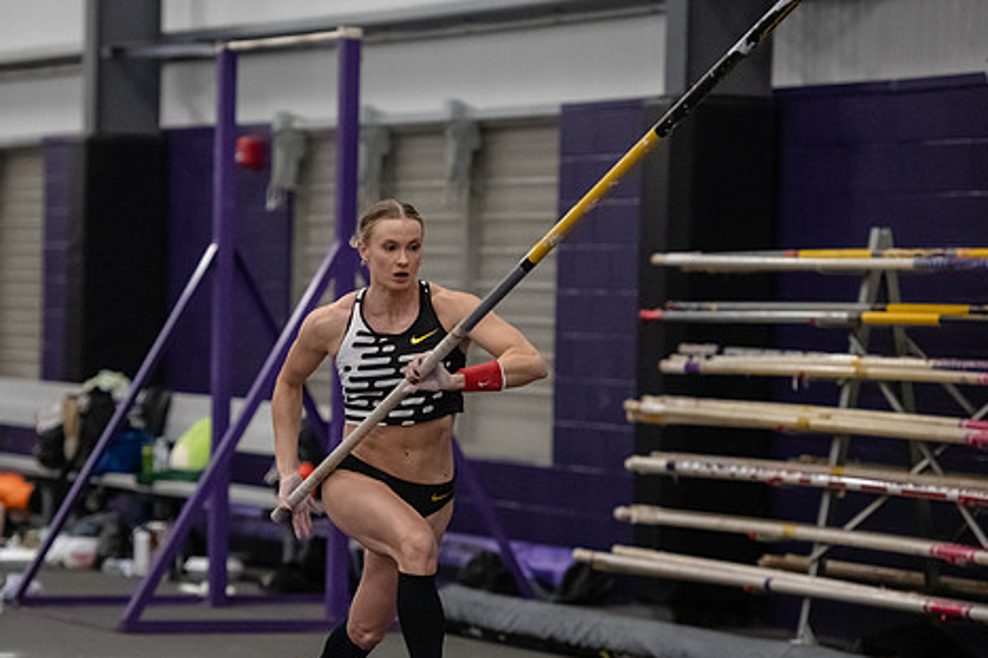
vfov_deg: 7.9
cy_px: 386
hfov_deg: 11.8
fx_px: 4773
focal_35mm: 174
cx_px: 391
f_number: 2.8
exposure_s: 1/1000
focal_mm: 140
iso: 6400
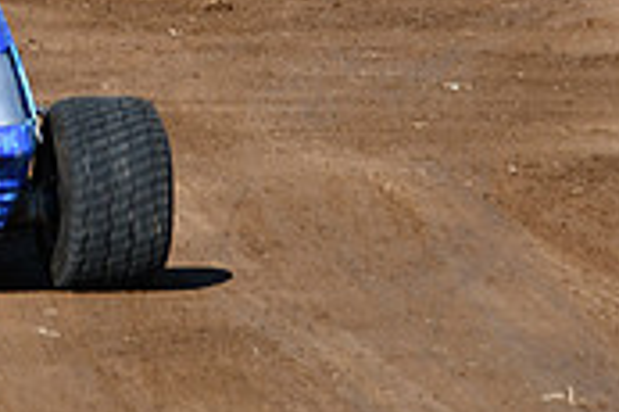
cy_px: -220
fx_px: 11234
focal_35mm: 654
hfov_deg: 3.2
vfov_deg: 2.1
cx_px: 186
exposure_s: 1/320
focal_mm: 130
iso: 100
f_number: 9
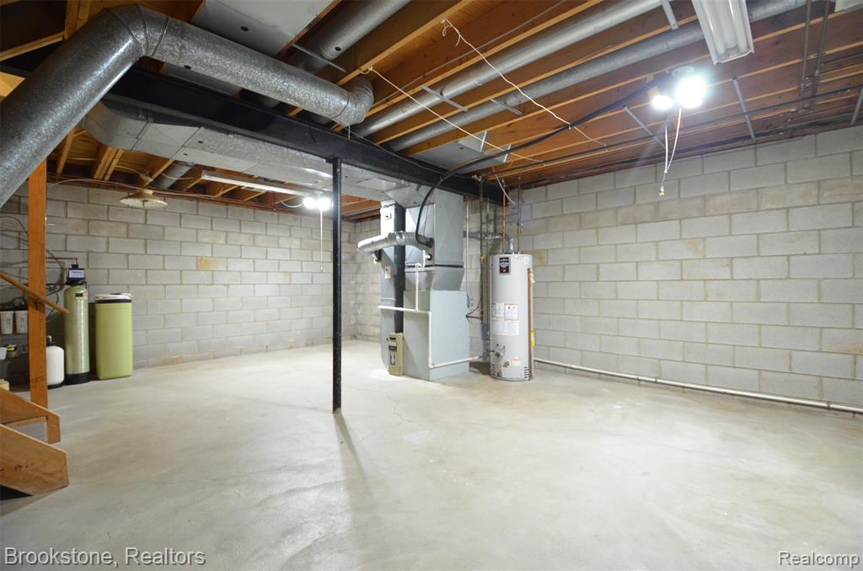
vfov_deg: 77.1
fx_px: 359
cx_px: 432
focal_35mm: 15
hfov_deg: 100.5
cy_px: 286
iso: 900
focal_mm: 10
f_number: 3.5
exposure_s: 1/30
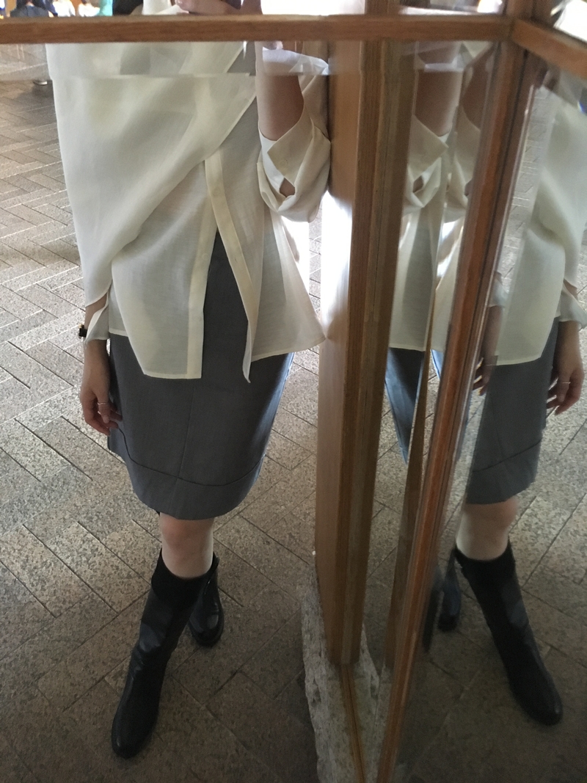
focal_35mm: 29
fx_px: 656
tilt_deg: -37.2
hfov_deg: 48.2
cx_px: 294
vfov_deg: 61.7
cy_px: 392
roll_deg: -1.8
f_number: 2.2
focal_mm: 4.15
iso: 320
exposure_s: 1/15
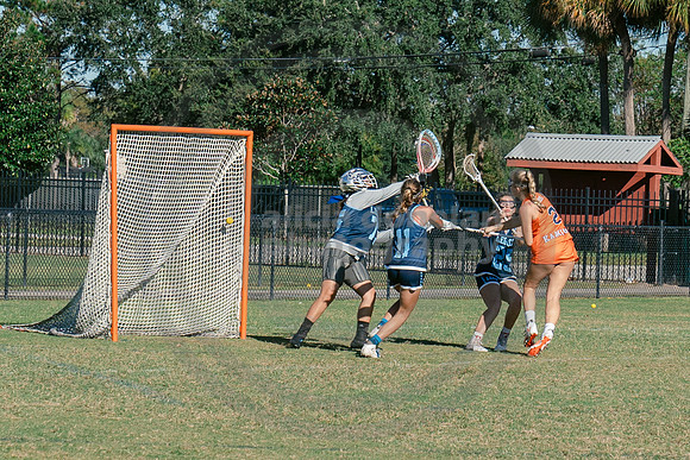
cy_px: 231
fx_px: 4148
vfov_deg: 6.4
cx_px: 442
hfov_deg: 9.5
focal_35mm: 216
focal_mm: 70
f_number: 5.6
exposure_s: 1/1600
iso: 250
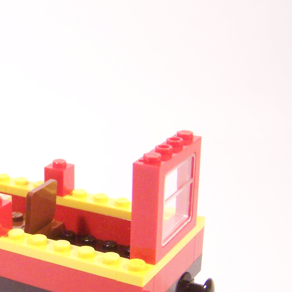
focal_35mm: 75
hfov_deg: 21.9
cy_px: 197
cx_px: -27
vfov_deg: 22.9
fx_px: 716
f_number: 3.2
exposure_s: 1/30
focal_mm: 6.3
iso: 400
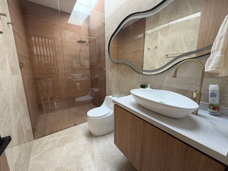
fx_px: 92
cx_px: 114
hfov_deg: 102.1
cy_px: 86
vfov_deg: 85.7
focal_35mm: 14
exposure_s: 1/121
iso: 64
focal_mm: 2.22
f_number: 2.2
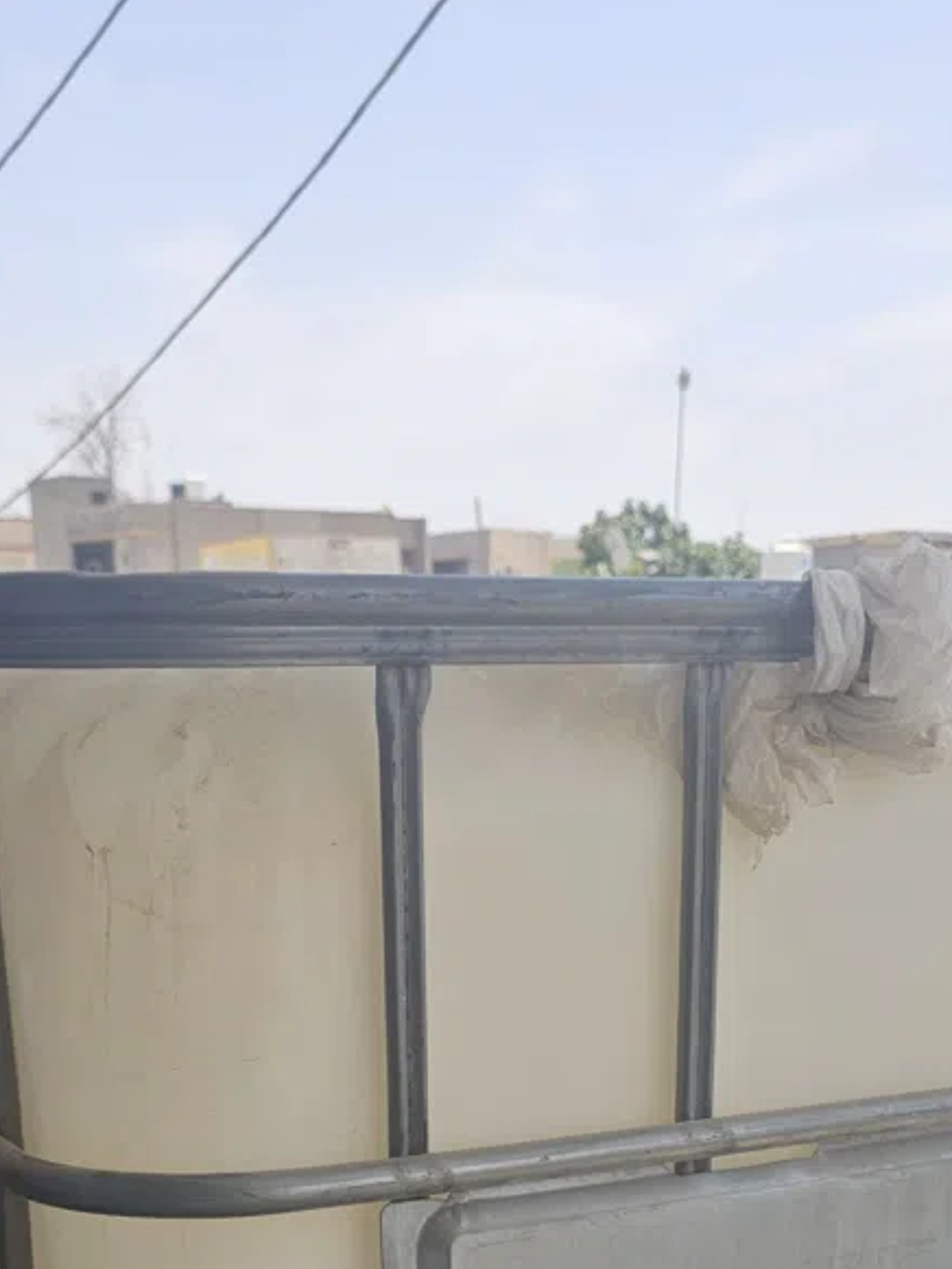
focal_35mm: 54
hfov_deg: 27.0
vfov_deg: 31.9
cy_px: 1357
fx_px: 1979
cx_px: 496
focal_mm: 6.3
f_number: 1.7
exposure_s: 1/575
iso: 10
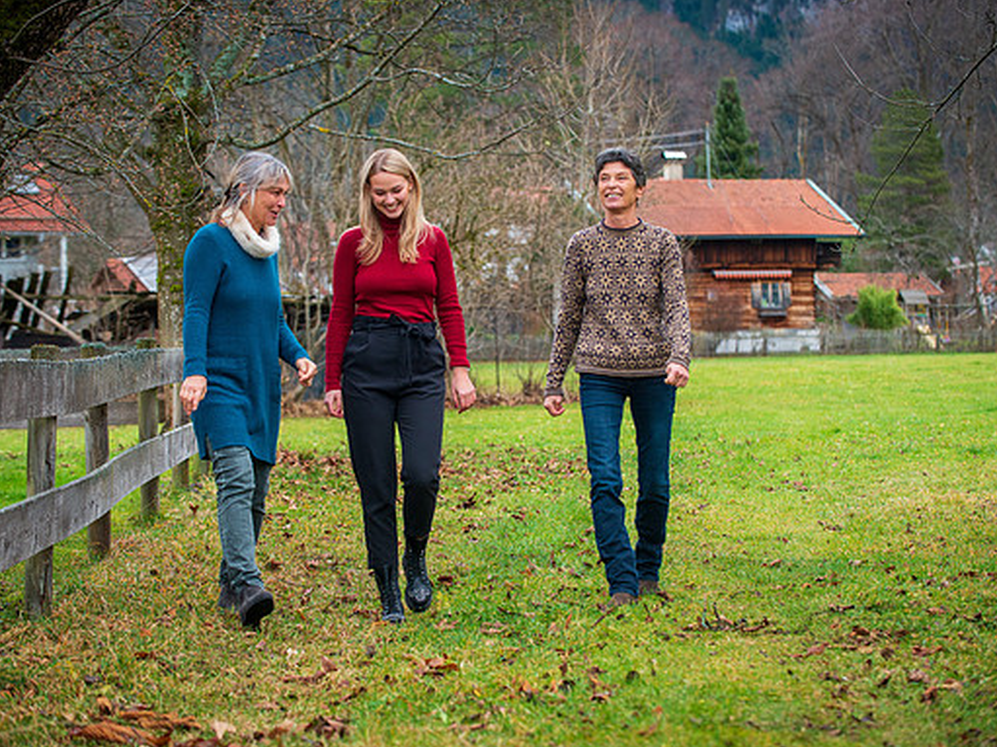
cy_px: 374
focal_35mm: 107
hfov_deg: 18.4
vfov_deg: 13.8
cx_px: 484
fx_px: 3081
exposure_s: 1/320
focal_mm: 98
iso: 800
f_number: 5
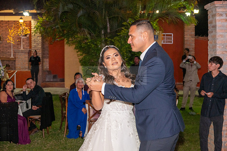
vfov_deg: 20.6
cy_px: 76
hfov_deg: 30.5
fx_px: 416
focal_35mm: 66
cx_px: 114
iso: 2000
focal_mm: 66
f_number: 6
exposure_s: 1/160
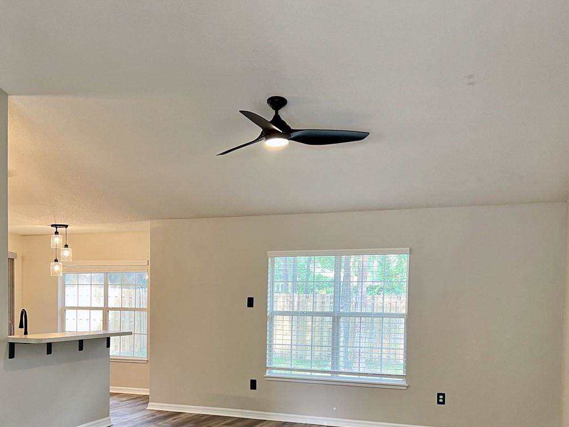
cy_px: 332
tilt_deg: -3.2
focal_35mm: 41
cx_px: 199
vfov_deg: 34.2
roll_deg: -1.1
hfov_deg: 45.2
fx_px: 674
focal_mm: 5.7
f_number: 1.5
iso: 100
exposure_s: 1/60
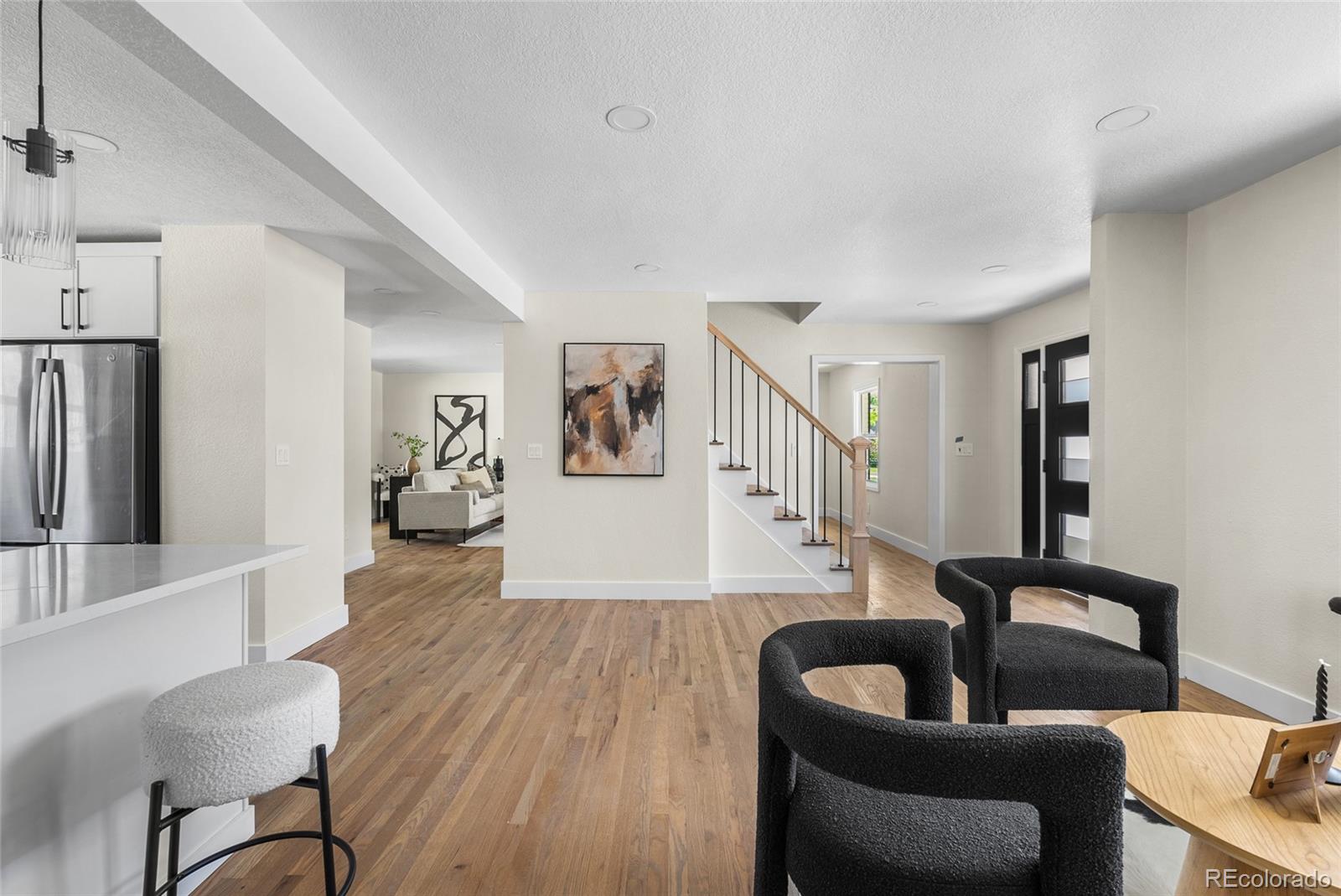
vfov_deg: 73.8
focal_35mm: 16
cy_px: 448
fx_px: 596
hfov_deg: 96.7
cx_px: 670
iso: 200
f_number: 8
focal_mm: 16
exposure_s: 1
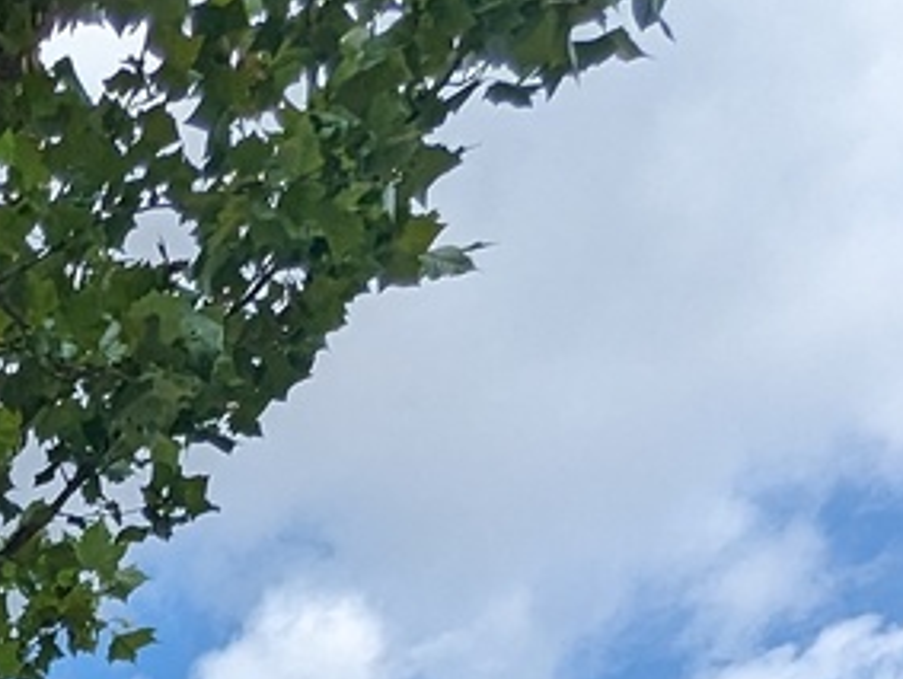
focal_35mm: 81
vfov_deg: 13.6
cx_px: -466
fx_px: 2116
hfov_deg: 20.5
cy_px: 1597
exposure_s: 1/2075
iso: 51
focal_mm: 2.35
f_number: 2.2
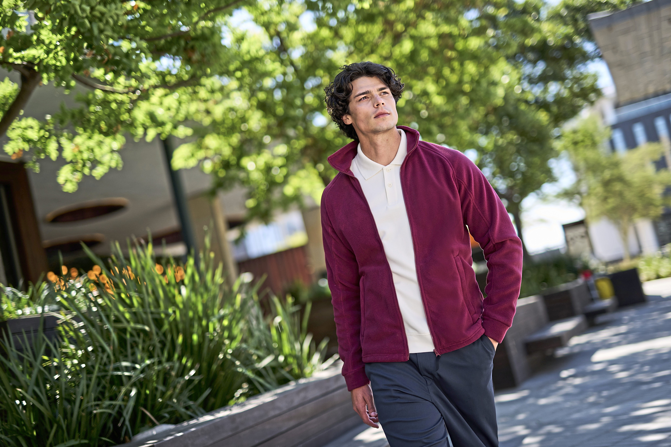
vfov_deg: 27.0
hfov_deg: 39.6
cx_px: 336
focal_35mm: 50
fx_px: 932
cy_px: 224
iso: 200
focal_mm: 50
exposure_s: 1/2000
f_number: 1.4
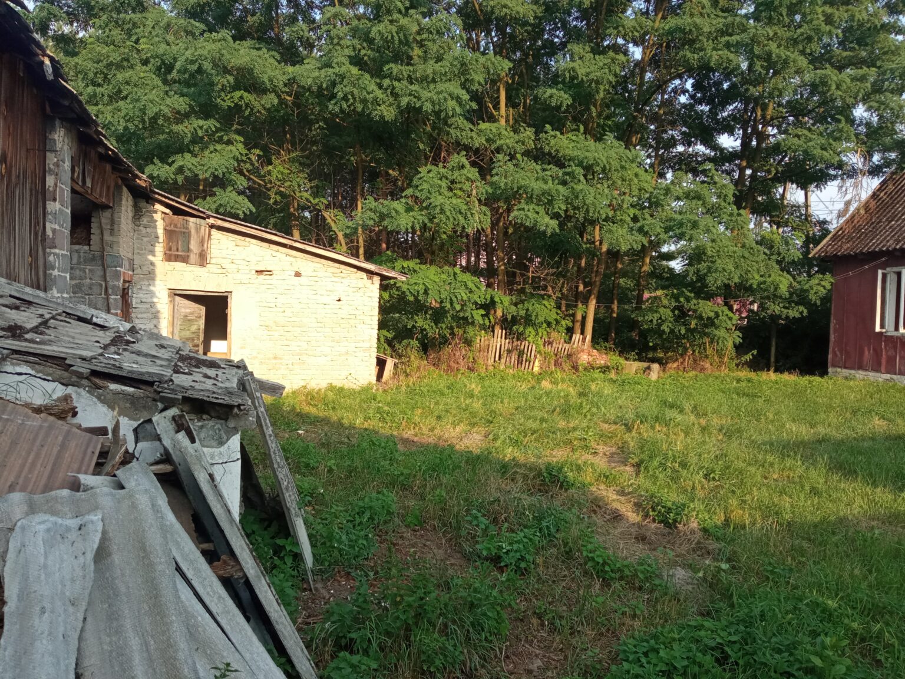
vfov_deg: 51.4
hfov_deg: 65.3
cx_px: 452
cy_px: 340
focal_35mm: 27
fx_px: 706
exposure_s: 1/298
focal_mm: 3.79
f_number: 2.2
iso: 111
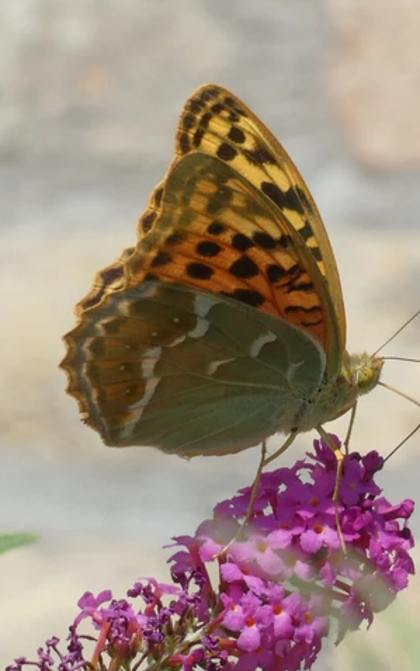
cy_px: 336
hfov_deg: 3.9
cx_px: 277
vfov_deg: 6.3
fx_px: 6132
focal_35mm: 335
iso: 80
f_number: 7.1
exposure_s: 1/80
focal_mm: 42.3
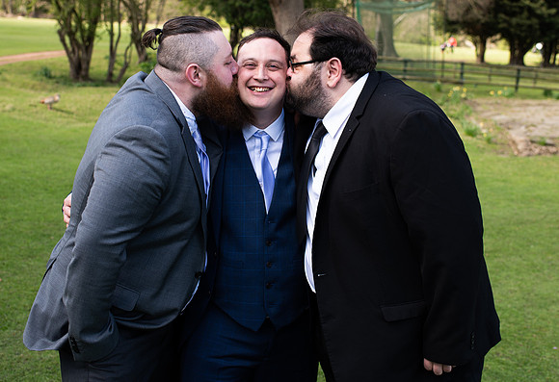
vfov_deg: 27.6
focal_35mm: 49
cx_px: 272
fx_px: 773
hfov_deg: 39.7
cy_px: 117
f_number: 3.5
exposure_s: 1/200
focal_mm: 35
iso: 100
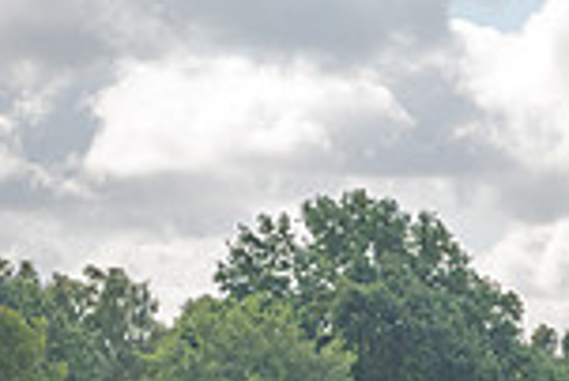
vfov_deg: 3.0
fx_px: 7277
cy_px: 609
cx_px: 1081
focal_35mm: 460
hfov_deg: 4.4
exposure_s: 1/1600
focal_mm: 120
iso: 500
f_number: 6.3
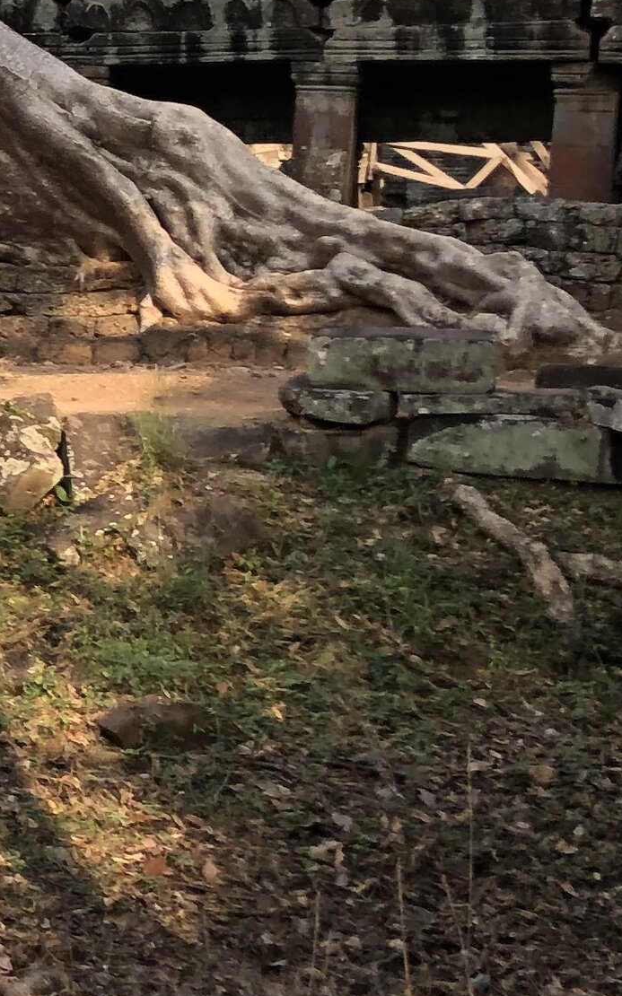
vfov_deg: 19.4
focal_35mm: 107
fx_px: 2904
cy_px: 372
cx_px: -1079
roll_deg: +1.4
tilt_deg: -3.8
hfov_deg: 10.0
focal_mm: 4
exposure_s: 1/585
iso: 20
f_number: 1.8
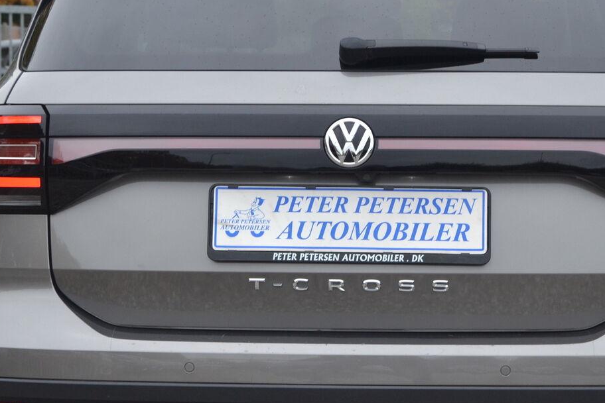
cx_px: 340
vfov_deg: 13.5
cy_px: 231
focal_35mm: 101
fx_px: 1697
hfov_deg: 20.2
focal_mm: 32
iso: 180
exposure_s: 1/125
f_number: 5.6
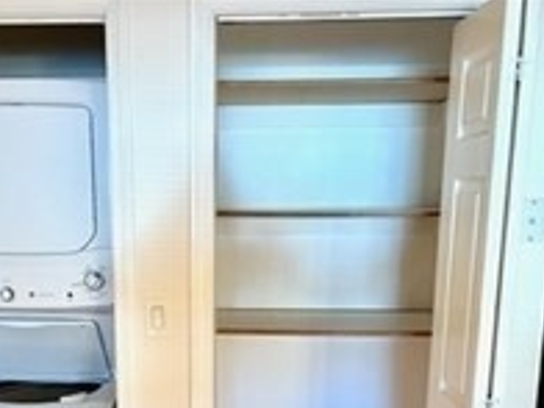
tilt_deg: -11.3
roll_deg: +0.7
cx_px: 203
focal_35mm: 46
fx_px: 723
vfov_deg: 30.3
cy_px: 355
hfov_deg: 40.9
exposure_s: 1/60
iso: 200
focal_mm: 5.7
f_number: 1.5
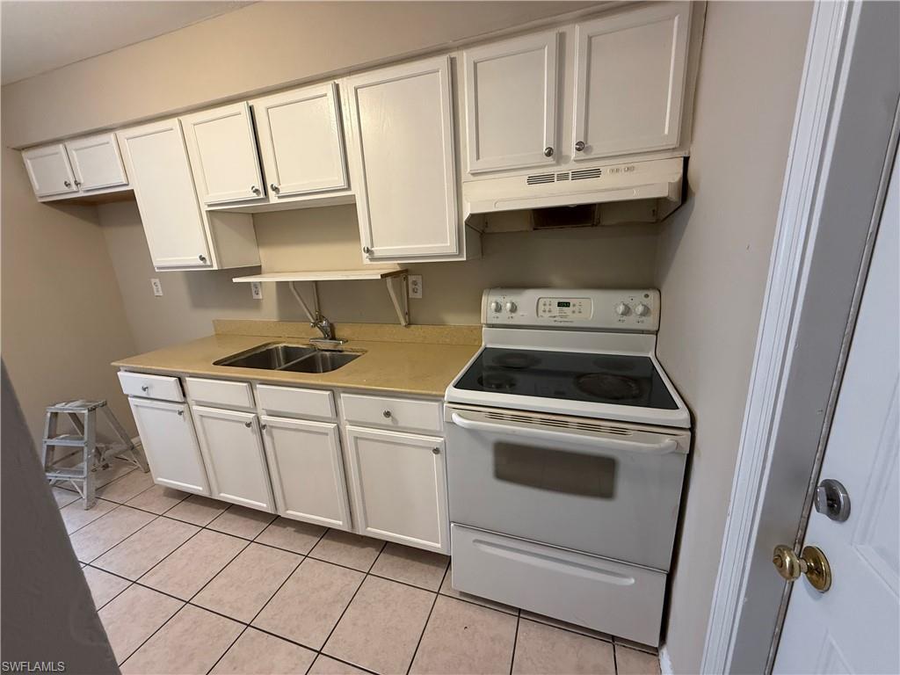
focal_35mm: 14
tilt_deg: -13.9
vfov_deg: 85.7
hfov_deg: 102.1
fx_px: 364
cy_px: 338
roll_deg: +3.5
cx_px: 450
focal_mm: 2.22
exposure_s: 1/60
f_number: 2.2
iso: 400
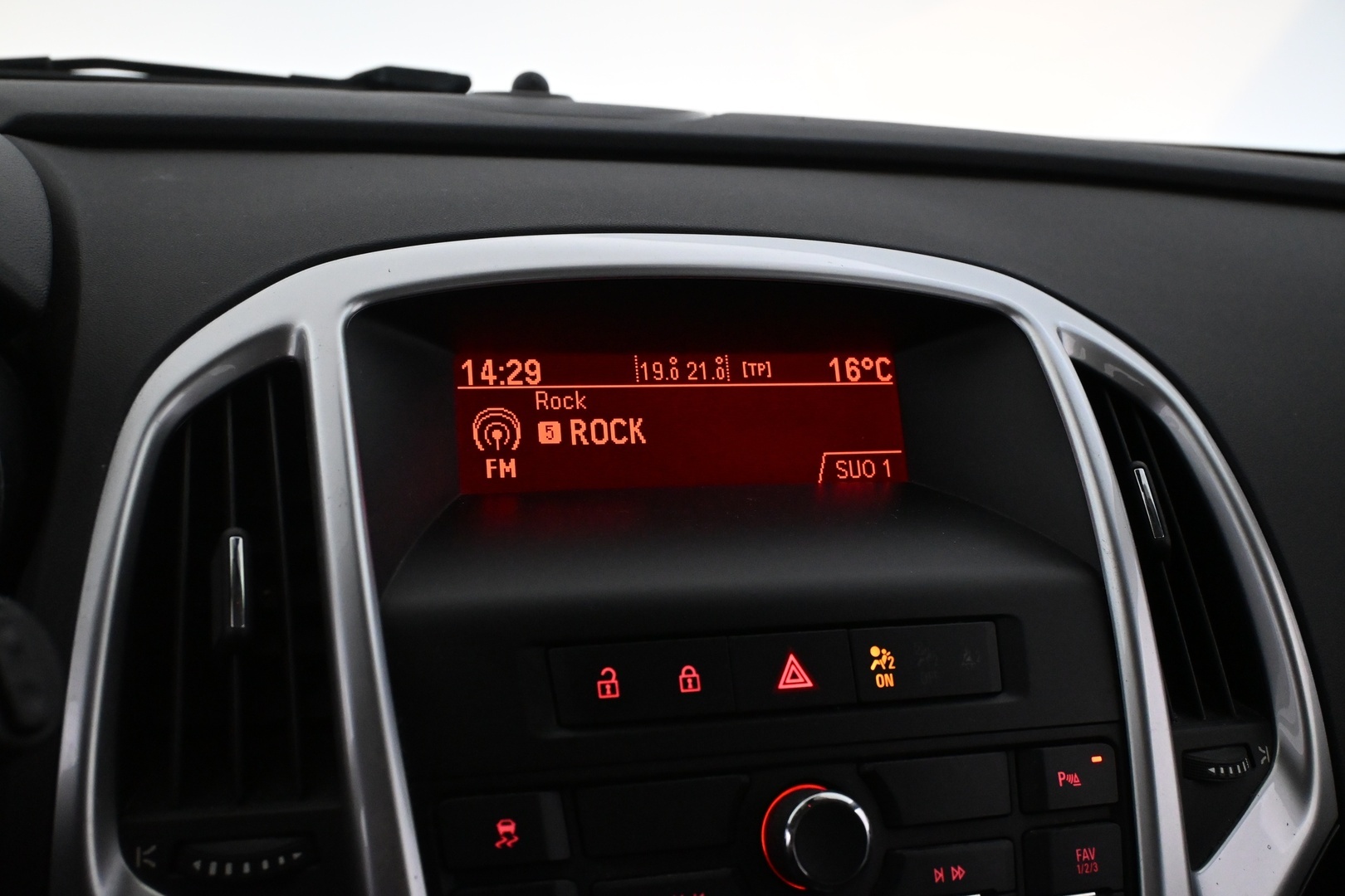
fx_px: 1373
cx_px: 672
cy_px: 448
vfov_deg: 36.2
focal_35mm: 37
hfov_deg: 52.2
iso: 4000
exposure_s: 1/80
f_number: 5.6
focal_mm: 24.5
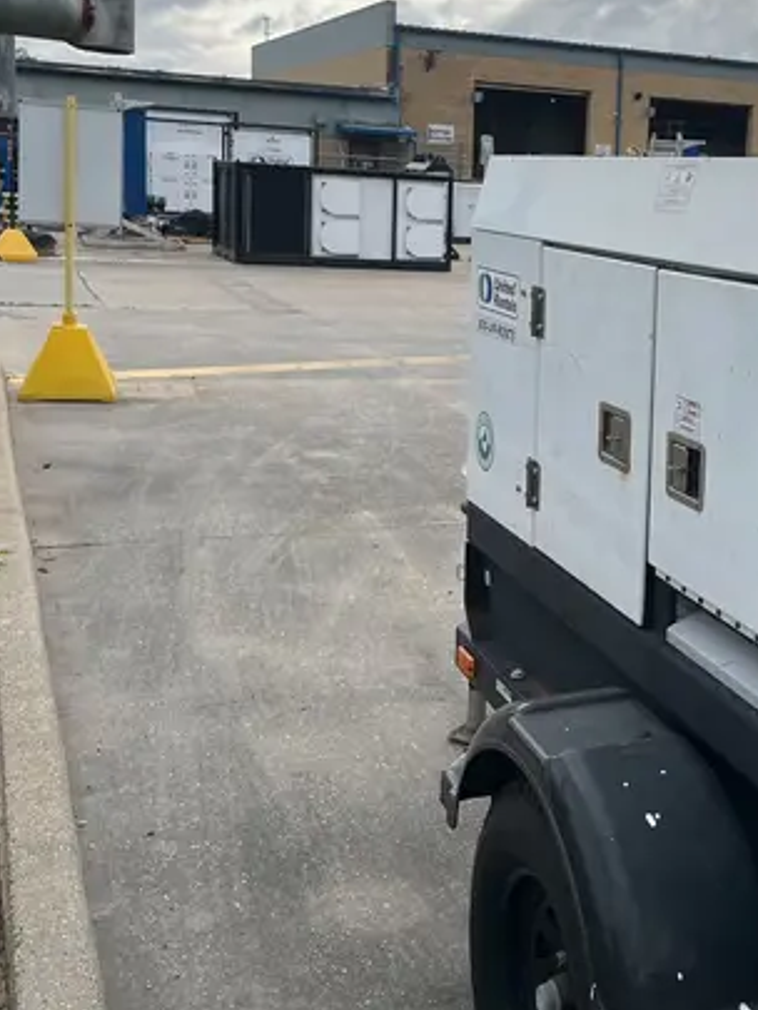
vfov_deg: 40.3
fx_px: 1372
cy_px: 418
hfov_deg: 29.7
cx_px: 673
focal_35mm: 47
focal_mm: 5.1
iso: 50
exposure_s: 1/4484
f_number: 1.6
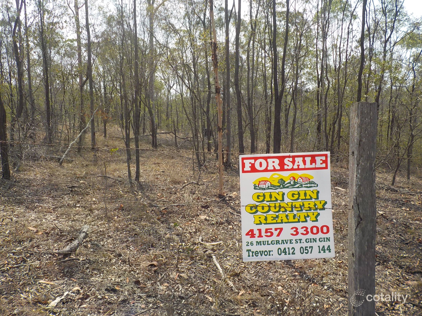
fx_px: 366
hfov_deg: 60.0
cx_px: 211
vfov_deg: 46.8
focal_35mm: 30
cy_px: 158
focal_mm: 4.1
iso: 125
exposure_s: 1/800
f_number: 3.3
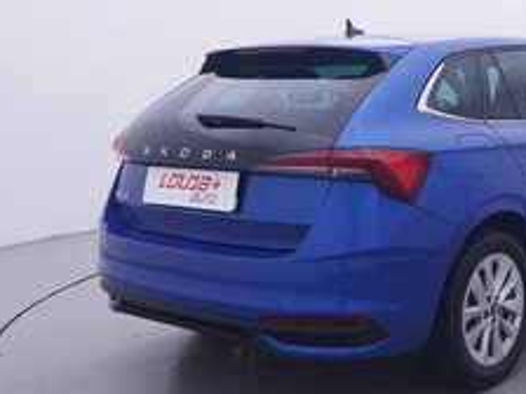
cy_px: 130
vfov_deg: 27.3
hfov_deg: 33.4
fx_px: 808
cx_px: 508
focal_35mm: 53
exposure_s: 1/80
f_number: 5
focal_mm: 15
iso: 200
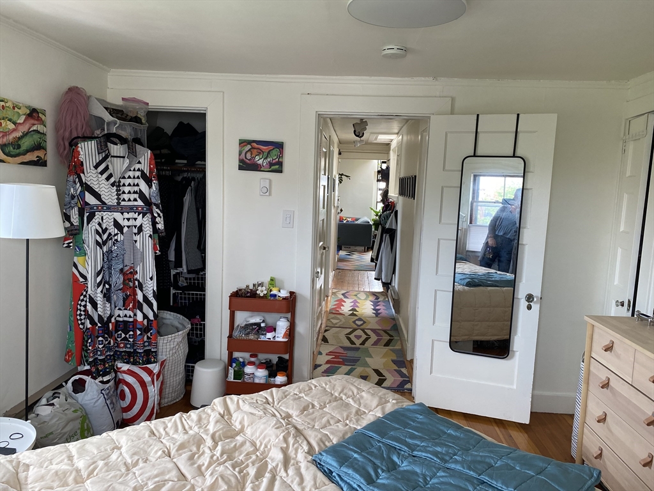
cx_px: 327
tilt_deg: -6.4
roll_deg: -2.4
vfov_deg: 53.1
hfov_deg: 67.3
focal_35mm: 26
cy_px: 246
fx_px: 491
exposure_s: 1/121
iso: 80
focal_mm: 4.25
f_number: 1.8
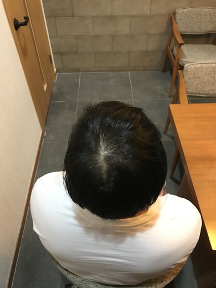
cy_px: 144
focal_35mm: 28
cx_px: 108
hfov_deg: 49.7
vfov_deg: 63.4
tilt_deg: -46.7
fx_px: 233
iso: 100
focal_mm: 3.99
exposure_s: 1/15
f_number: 1.8
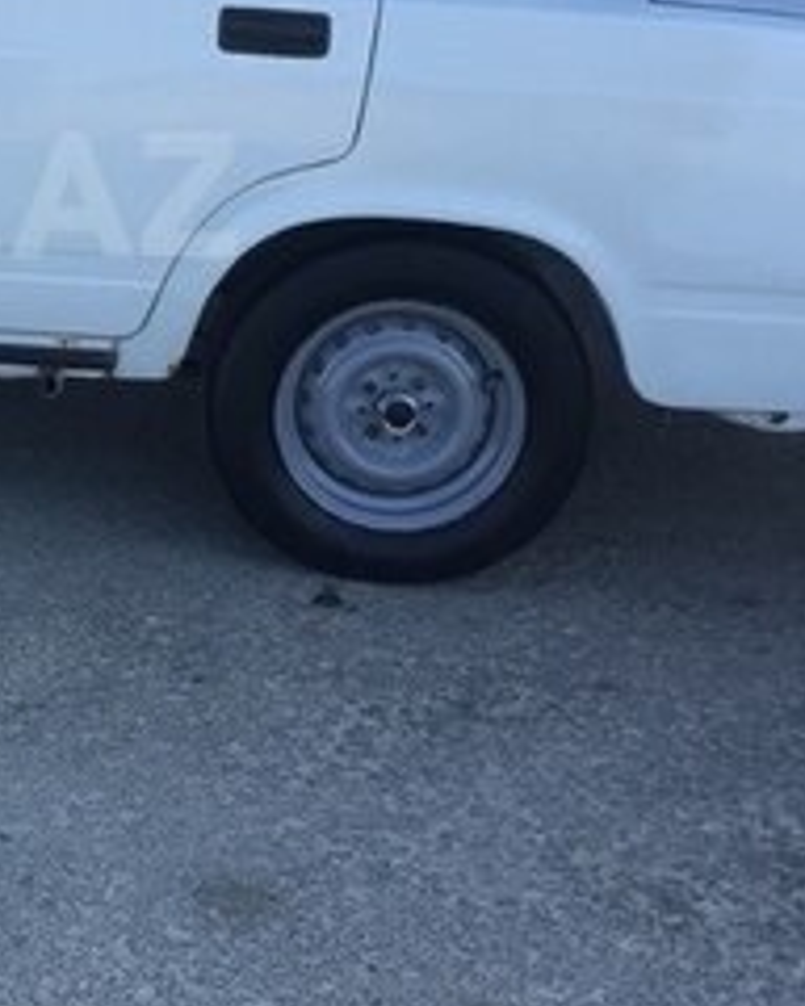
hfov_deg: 18.5
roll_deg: -3.3
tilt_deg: -16.1
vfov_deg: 24.0
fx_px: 2323
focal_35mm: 78
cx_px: -193
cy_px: 195
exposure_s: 1/514
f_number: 2.2
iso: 32
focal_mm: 4.15
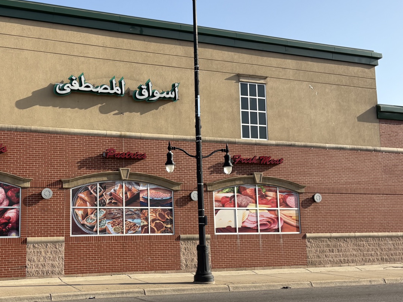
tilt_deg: +5.4
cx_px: 122
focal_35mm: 43
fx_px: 501
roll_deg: -1.9
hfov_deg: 43.0
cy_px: 172
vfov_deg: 33.5
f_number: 1.6
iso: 50
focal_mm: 5.96
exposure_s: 1/1953
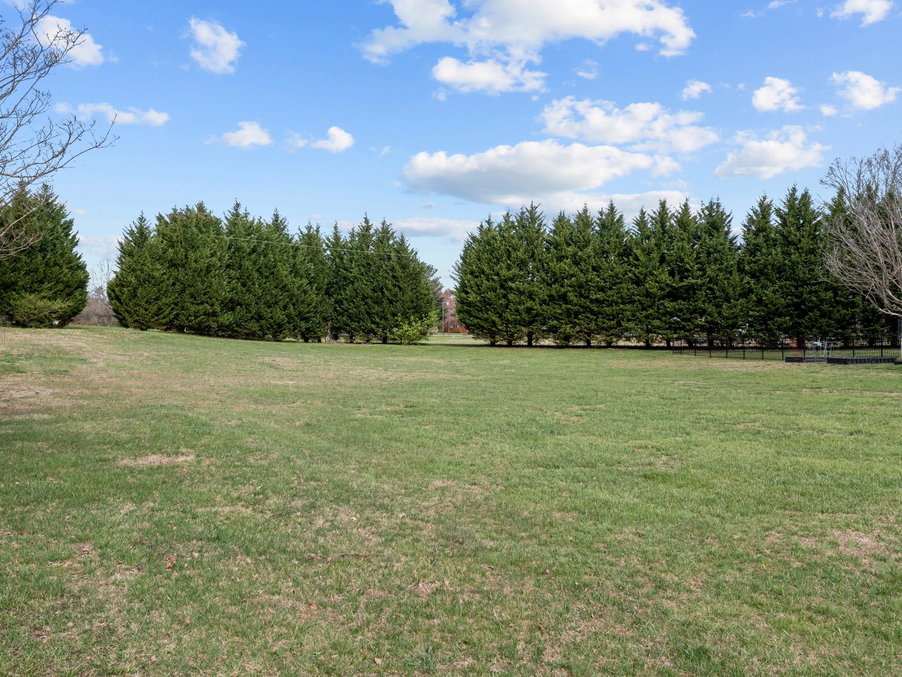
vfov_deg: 45.4
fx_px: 808
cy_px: 331
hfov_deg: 58.3
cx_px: 426
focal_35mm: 31
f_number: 5
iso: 100
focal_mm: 10.26
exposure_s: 1/320
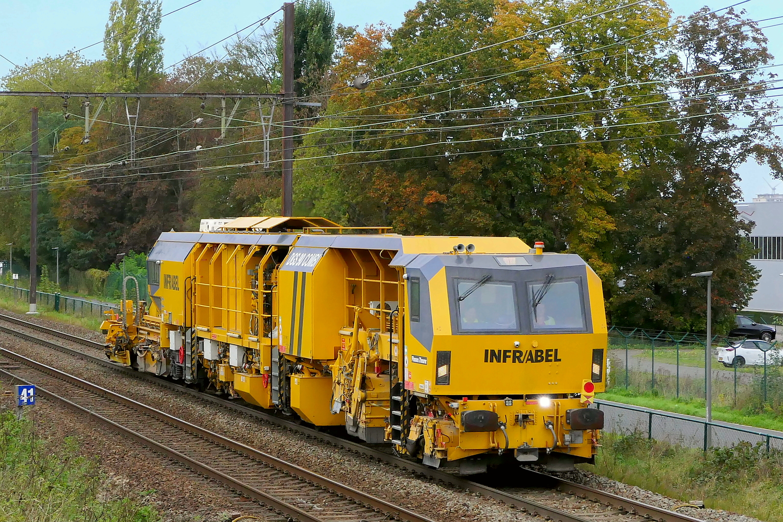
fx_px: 1522
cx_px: 392
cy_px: 261
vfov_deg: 19.4
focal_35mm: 70
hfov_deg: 28.8
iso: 640
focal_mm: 25.8
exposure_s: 1/800
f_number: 5.6
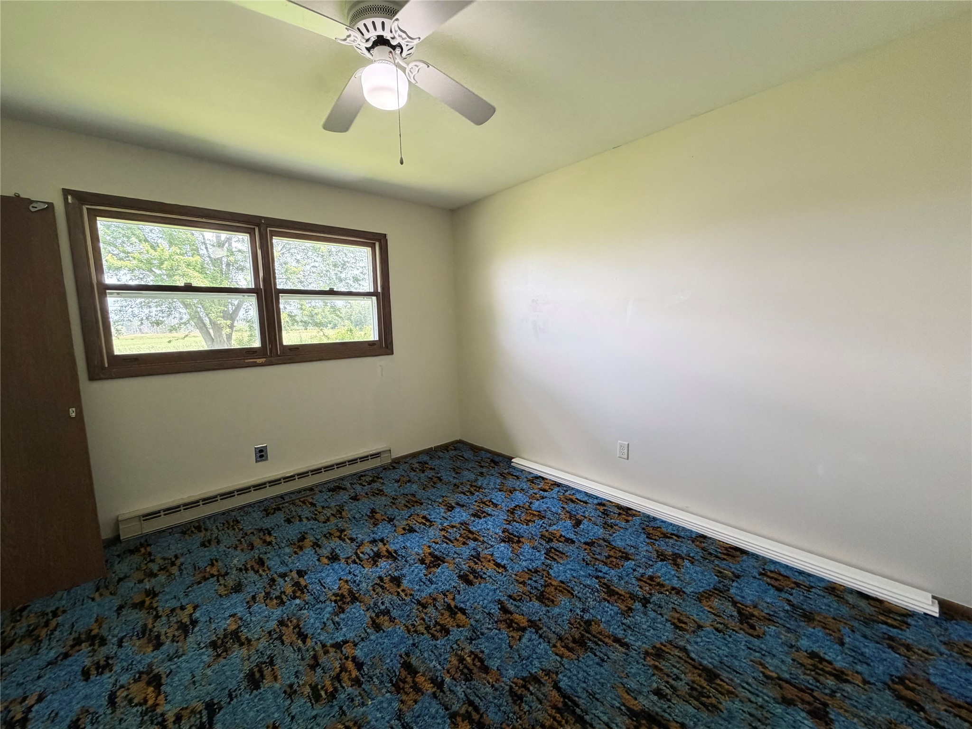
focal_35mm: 14
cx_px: 486
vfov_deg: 85.7
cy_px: 364
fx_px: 393
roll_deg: +1.9
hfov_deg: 102.1
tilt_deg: -5.4
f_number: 2.2
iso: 250
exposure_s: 1/120
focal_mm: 2.22
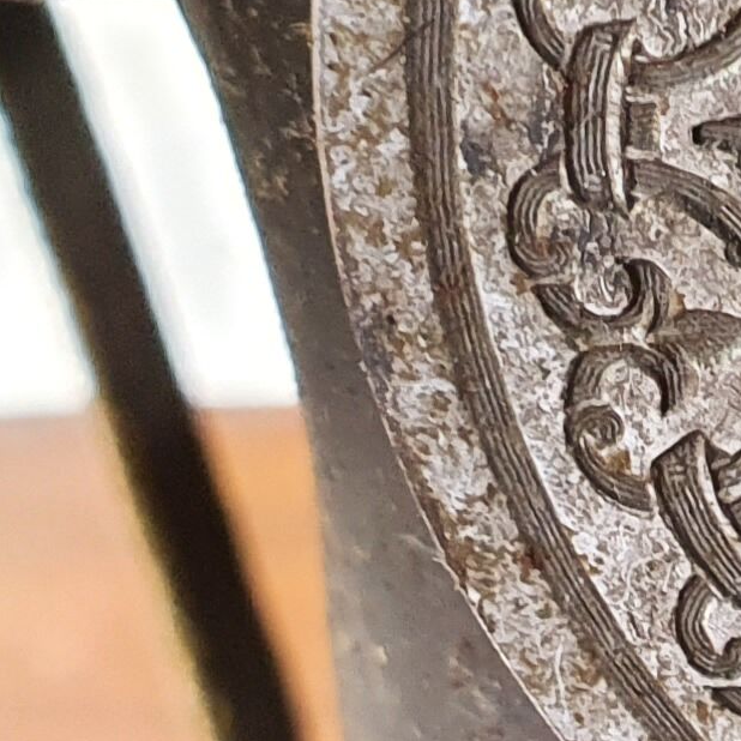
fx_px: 3633
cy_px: 505
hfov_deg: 10.4
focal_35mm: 150
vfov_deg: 11.6
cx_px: 1610
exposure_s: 1/50
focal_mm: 4.32
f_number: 2.4
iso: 320
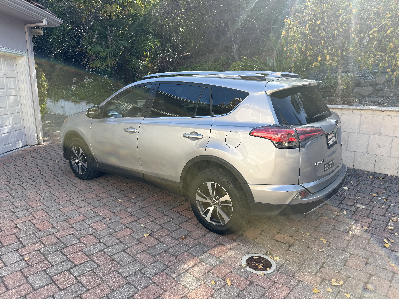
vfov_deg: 56.8
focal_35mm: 24
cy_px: 150
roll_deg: -0.3
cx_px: 200
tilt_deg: -13.1
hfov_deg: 71.6
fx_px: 277
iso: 80
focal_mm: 6.76
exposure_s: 1/898
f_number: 1.78
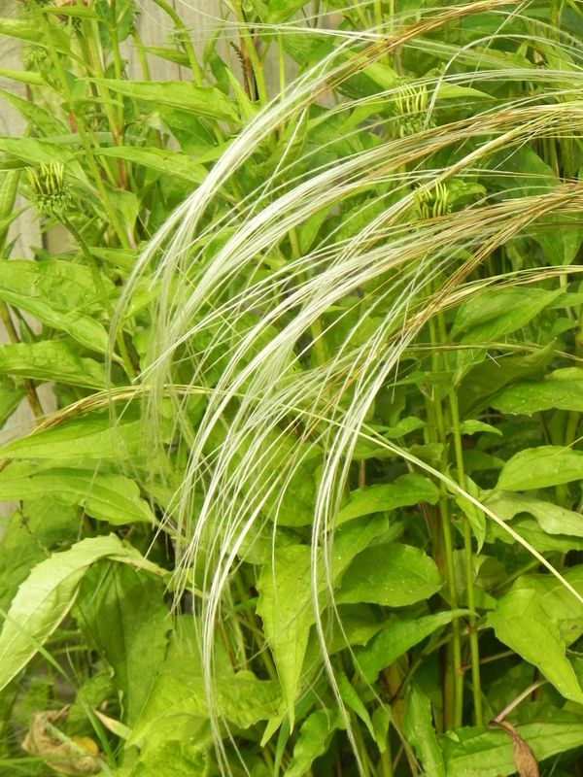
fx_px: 3638
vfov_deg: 12.2
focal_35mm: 162
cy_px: 388
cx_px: 292
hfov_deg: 9.2
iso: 160
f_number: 5
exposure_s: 1/250
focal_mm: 28.8
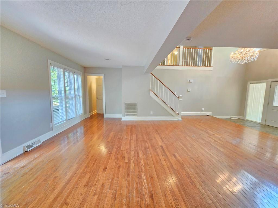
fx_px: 104
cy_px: 104
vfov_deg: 89.9
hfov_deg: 106.2
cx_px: 139
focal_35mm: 13
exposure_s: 1/60
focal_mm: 2.2
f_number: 2.2
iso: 640
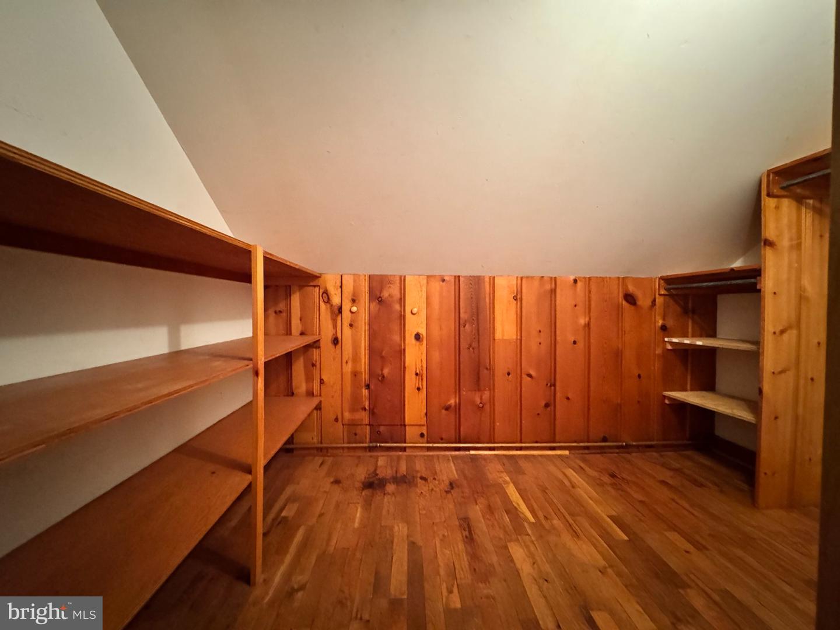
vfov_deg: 85.7
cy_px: 315
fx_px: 340
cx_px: 420
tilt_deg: -2.2
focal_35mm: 14
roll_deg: +0.2
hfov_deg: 102.1
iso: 1600
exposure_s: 1/40
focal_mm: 2.22
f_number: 2.2
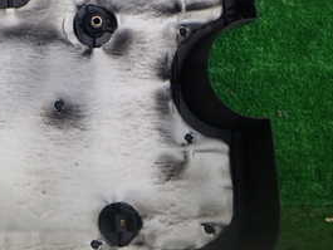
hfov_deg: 26.9
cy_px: 40
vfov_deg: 21.3
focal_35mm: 68
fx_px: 654
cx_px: -5
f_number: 2.3
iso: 200
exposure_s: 1/100
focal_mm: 5.4
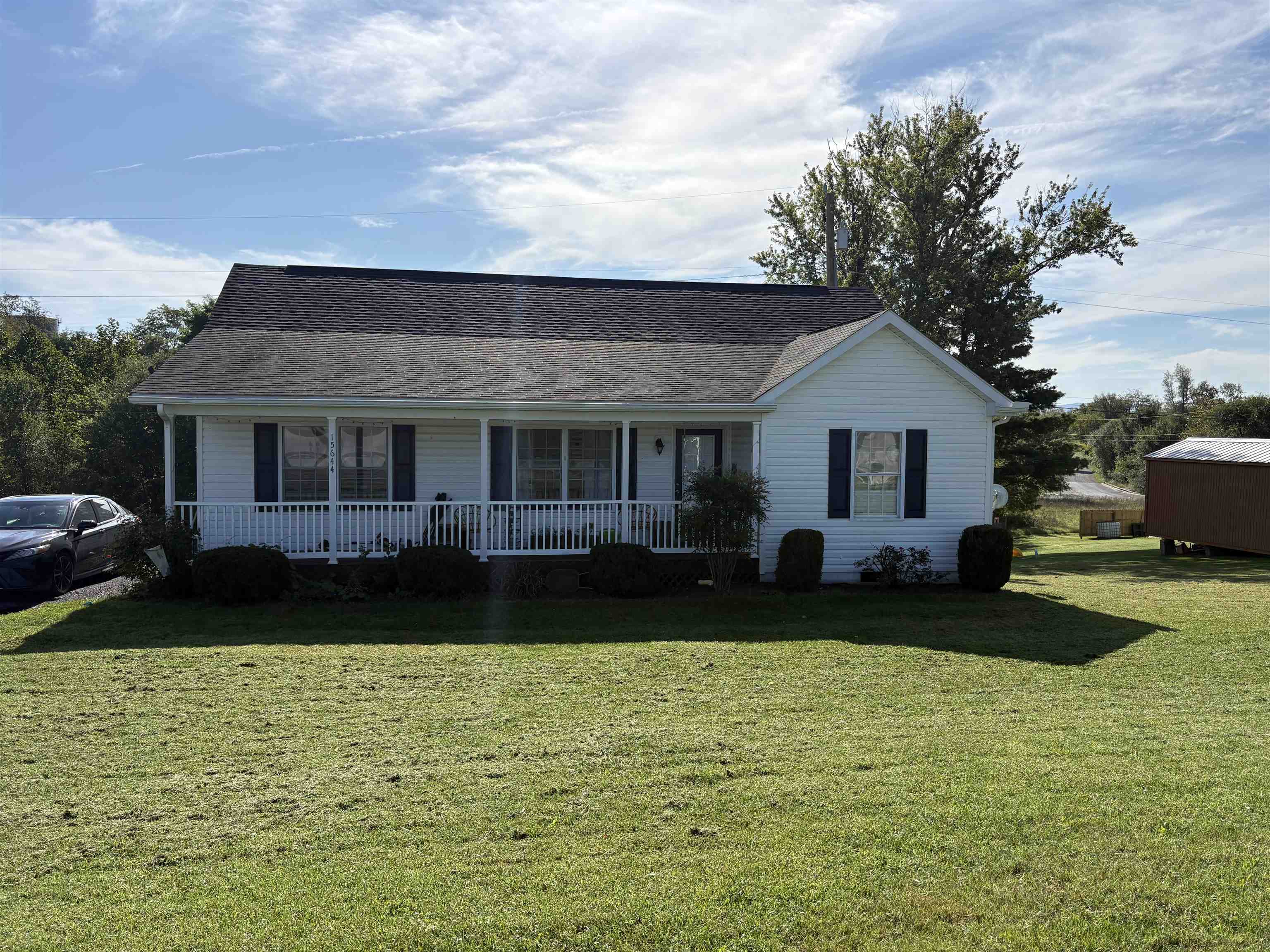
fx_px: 954
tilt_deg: -2.8
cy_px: 476
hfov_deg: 67.3
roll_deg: -0.3
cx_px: 635
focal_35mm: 26
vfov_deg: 53.1
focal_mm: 5.96
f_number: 1.6
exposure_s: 1/5348
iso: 50
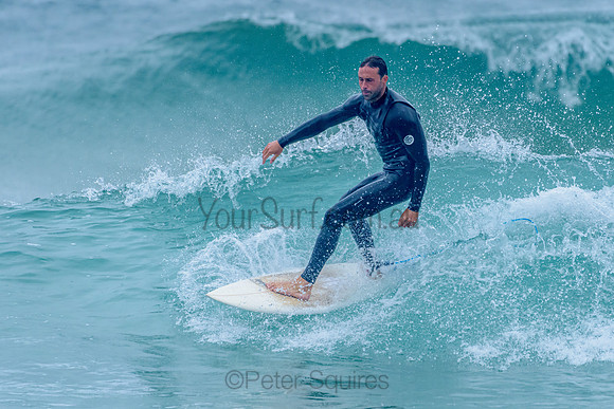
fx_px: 10709
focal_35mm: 628
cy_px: 236
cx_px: 352
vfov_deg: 2.2
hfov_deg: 3.3
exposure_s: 1/2000
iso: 800
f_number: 5.6
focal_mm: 500
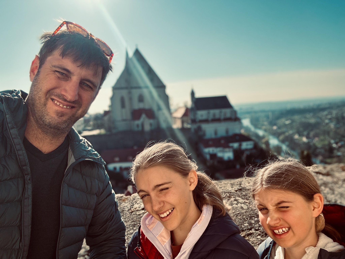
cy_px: 130
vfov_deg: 58.9
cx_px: 172
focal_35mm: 23
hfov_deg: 73.9
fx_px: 229
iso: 25
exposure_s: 1/1125
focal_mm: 2.69
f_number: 1.9
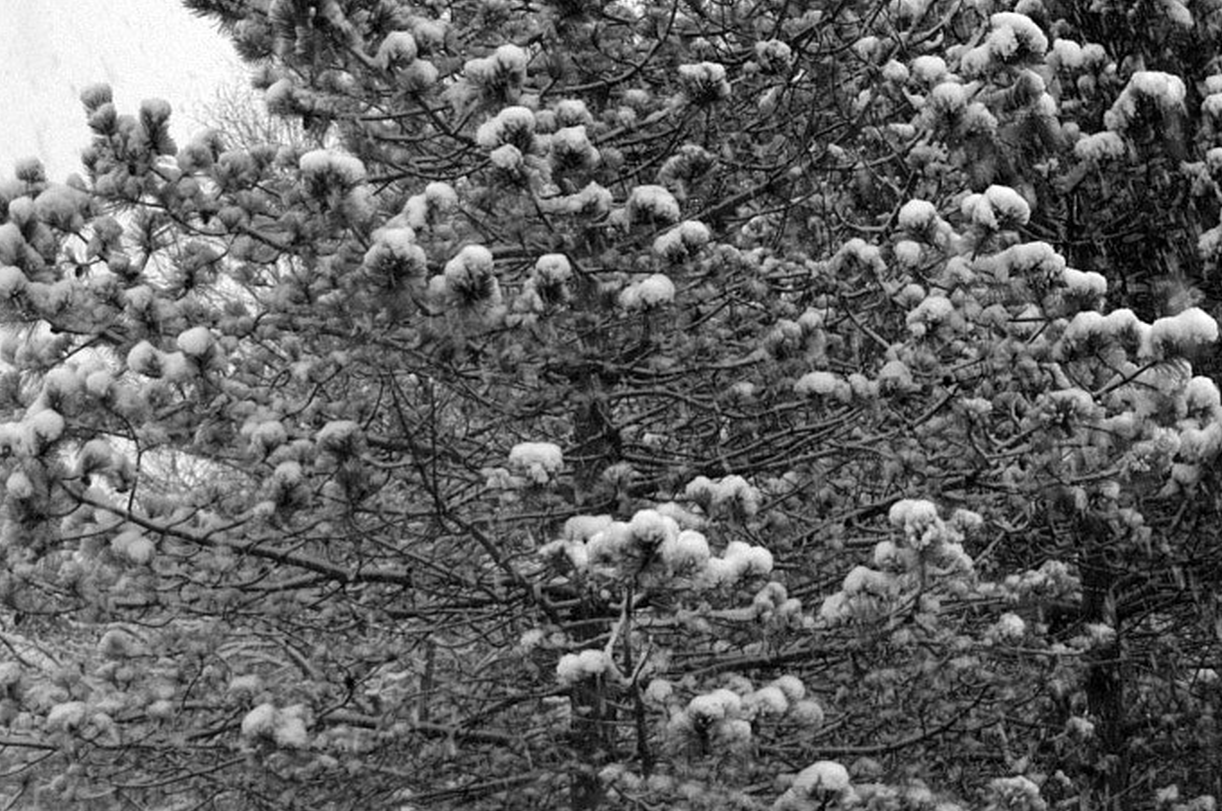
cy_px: 418
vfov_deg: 12.1
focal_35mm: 113
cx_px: 1129
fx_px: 3829
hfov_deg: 17.8
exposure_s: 1/50
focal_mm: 32
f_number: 4.2
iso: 800
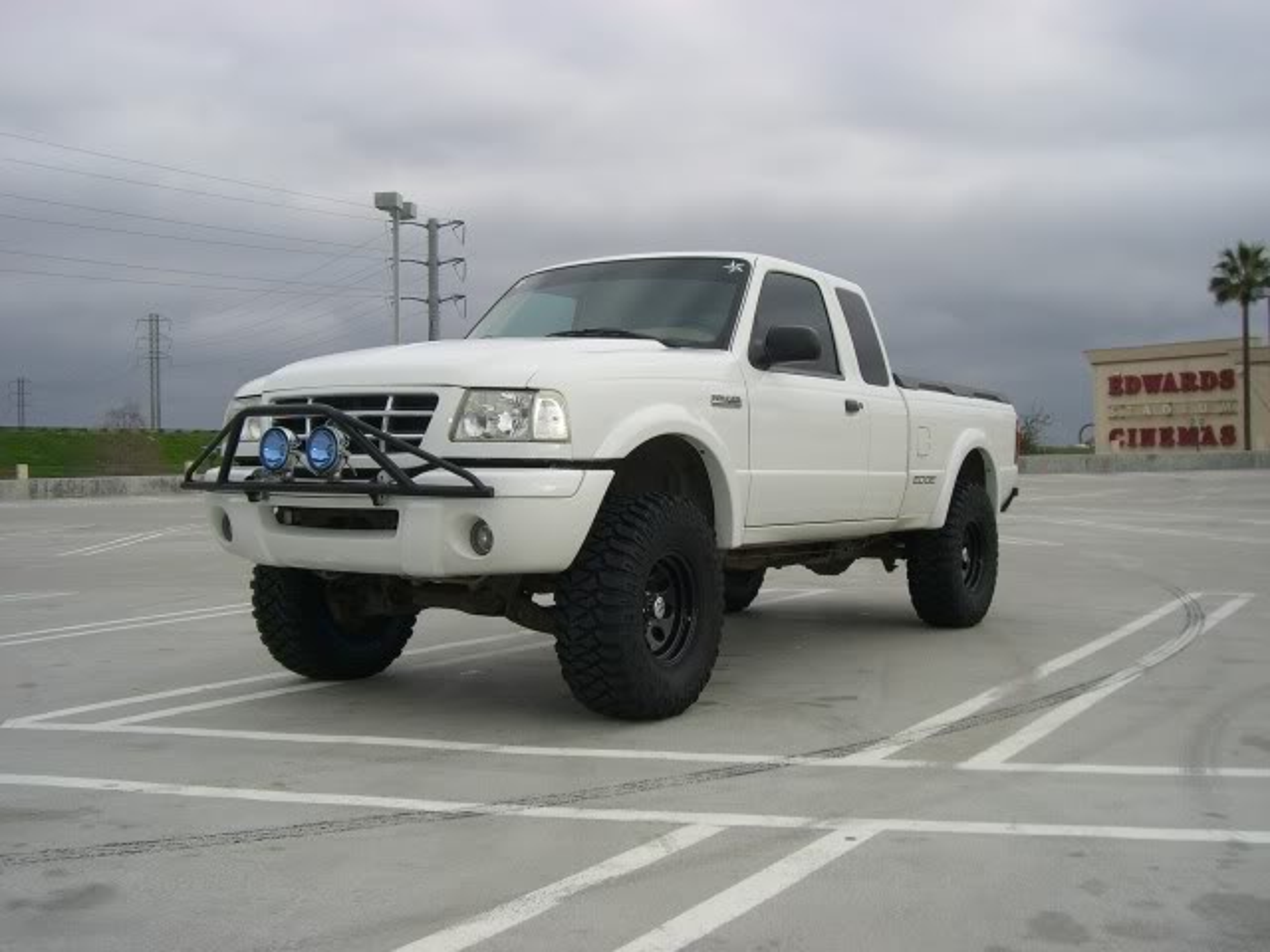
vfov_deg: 37.7
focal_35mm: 38
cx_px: 635
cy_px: 476
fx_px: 1394
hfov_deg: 49.0
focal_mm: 6.2
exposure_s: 1/320
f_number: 4.3
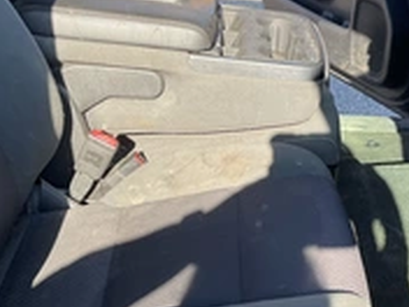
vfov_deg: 22.2
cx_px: 311
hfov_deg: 28.9
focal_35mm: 66
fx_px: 780
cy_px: 191
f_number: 1.8
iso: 25
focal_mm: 3
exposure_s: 1/208
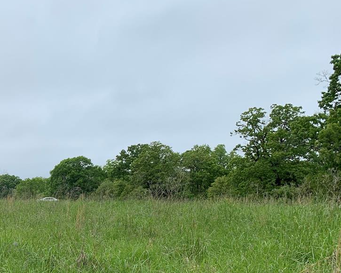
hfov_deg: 30.9
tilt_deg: +0.1
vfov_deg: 26.4
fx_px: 565
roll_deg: -0.5
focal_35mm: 56
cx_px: -8
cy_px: 233
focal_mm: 4.25
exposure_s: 1/1100
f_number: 1.8
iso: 25
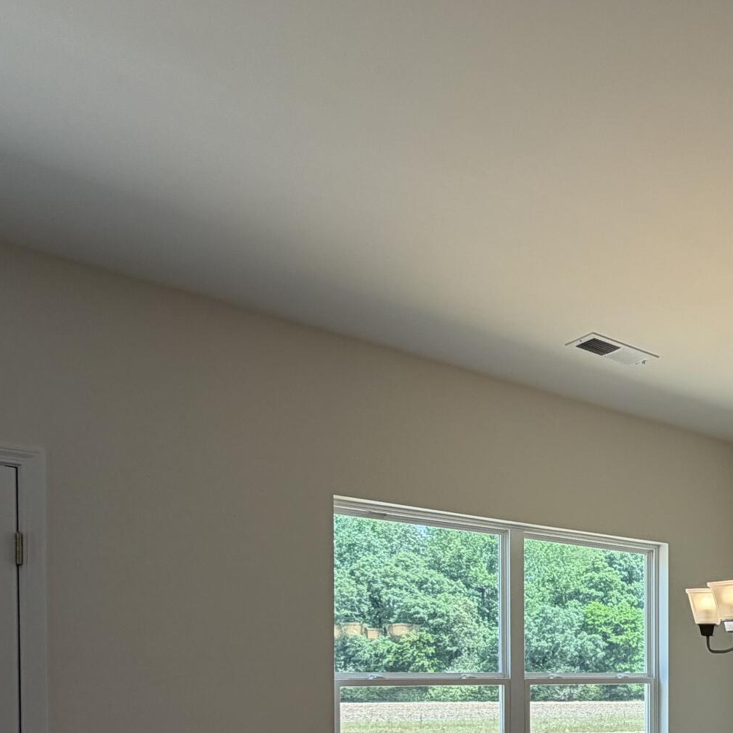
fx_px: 886
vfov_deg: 40.9
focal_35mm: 37
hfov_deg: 38.7
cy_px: 680
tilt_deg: +0.0
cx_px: 767
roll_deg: +0.1
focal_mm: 2.22
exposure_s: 1/185
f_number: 2.2
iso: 50
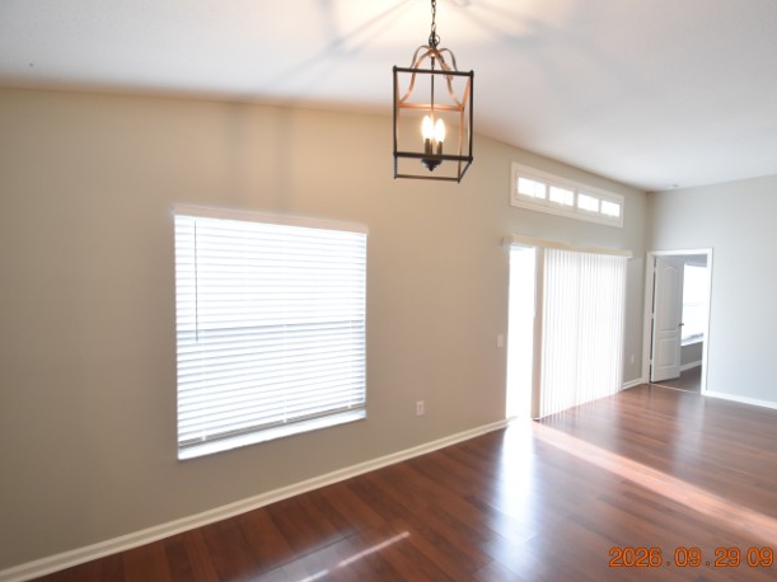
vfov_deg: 74.7
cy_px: 299
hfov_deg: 90.5
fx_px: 382
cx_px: 441
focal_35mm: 17
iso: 1100
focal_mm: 10
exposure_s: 1/60
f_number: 3.5
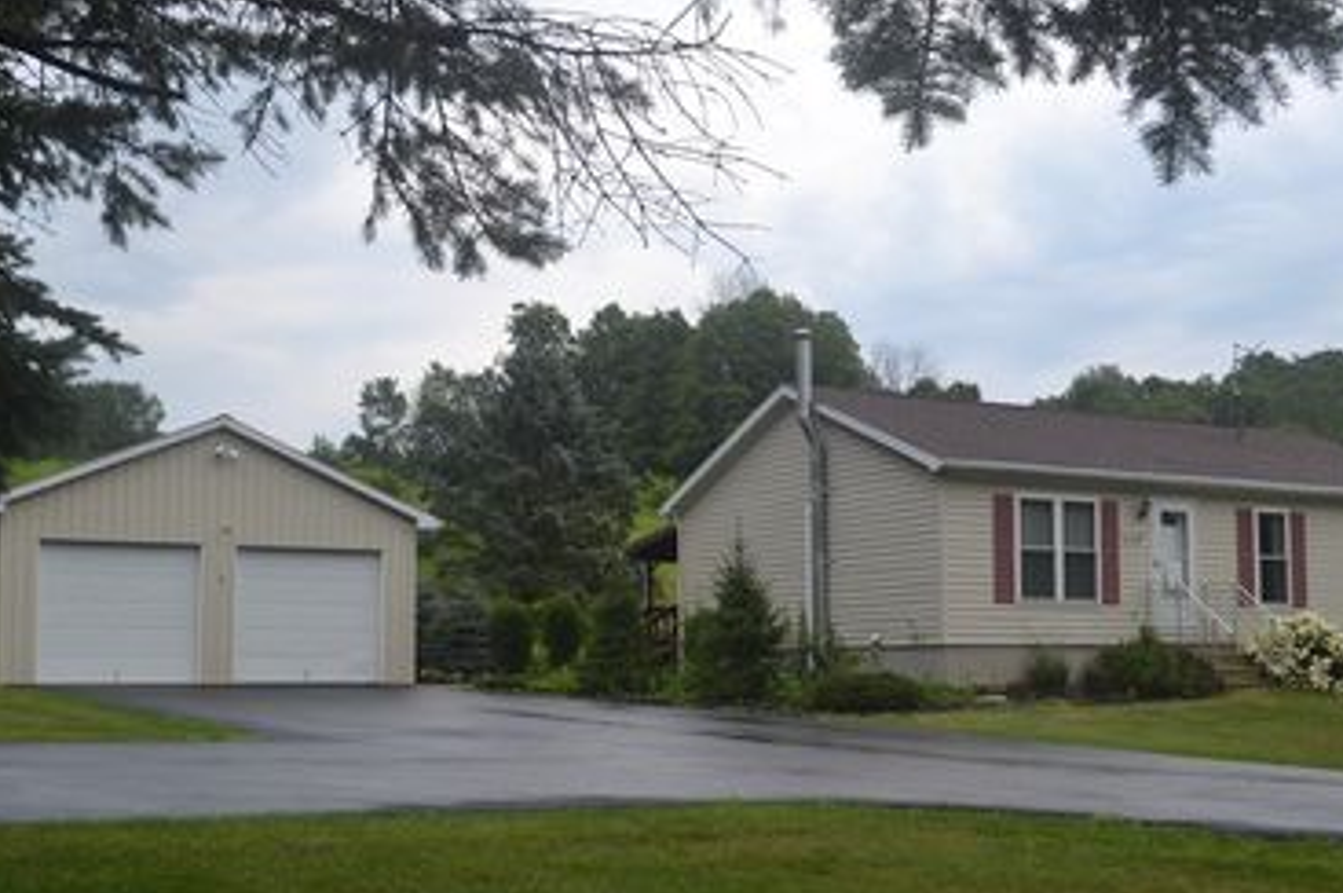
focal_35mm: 45
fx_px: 1677
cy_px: 540
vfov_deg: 29.7
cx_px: 721
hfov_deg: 43.6
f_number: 7.1
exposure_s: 1/250
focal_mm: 22
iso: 100
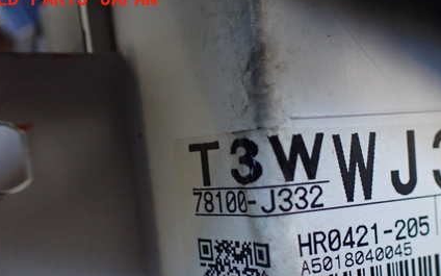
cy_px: 220
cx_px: 280
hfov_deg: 44.0
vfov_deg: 28.0
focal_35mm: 45
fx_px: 541
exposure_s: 1/100
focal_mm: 5.4
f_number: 2.3
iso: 800
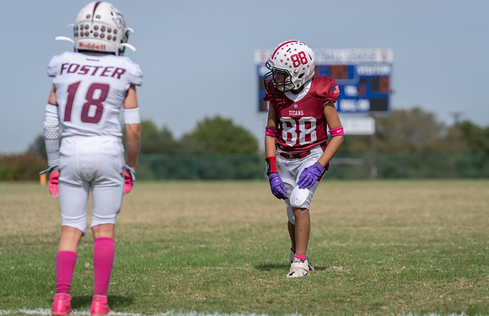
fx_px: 2764
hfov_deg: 10.1
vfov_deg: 6.5
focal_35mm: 205
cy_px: 131
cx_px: 279
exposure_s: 1/2000
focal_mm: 167
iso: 100
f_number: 3.5
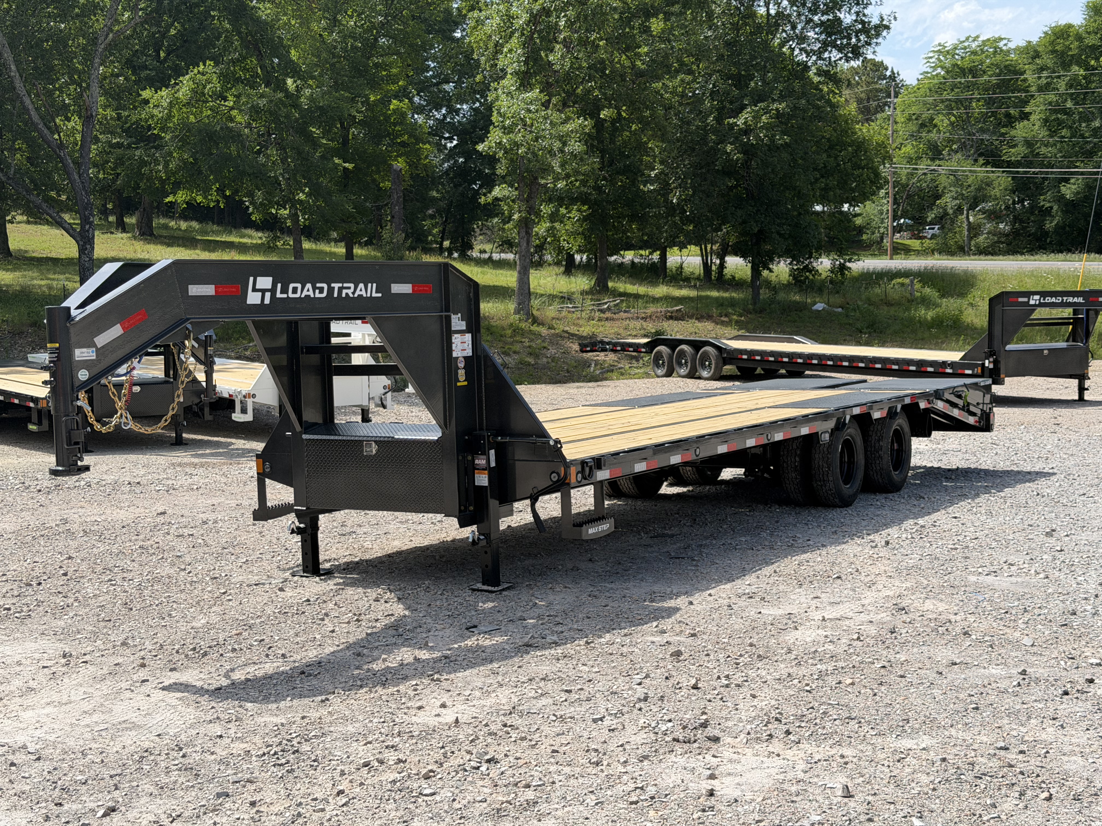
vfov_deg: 30.3
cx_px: 551
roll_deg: +2.4
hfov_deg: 39.7
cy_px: 413
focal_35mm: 48
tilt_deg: -2.4
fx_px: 1528
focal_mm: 6.76
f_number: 1.78
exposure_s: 1/5587
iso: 80
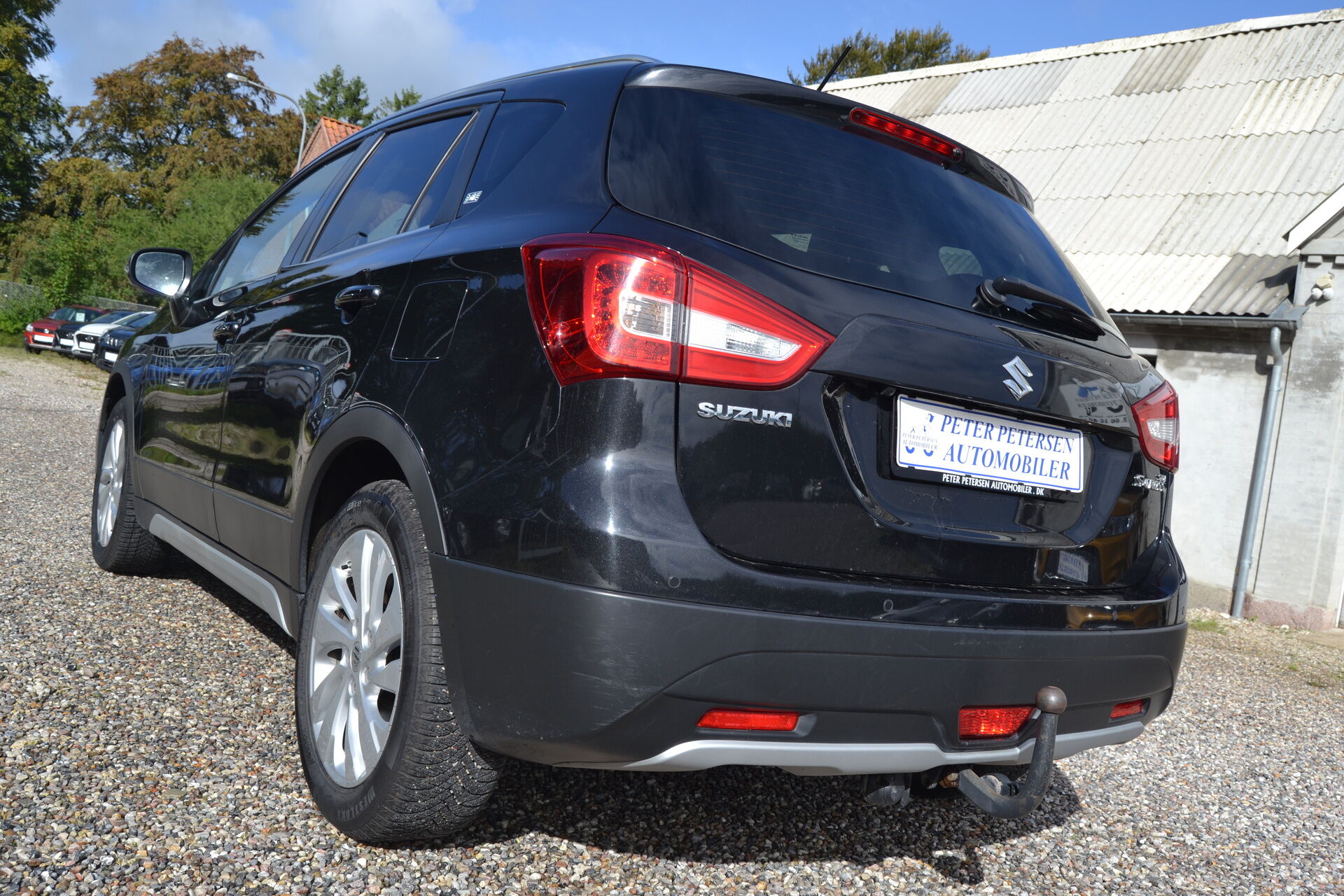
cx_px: 672
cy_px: 448
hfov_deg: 61.9
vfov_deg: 43.6
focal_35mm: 30
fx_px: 1120
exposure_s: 1/250
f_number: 8
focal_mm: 20
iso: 100
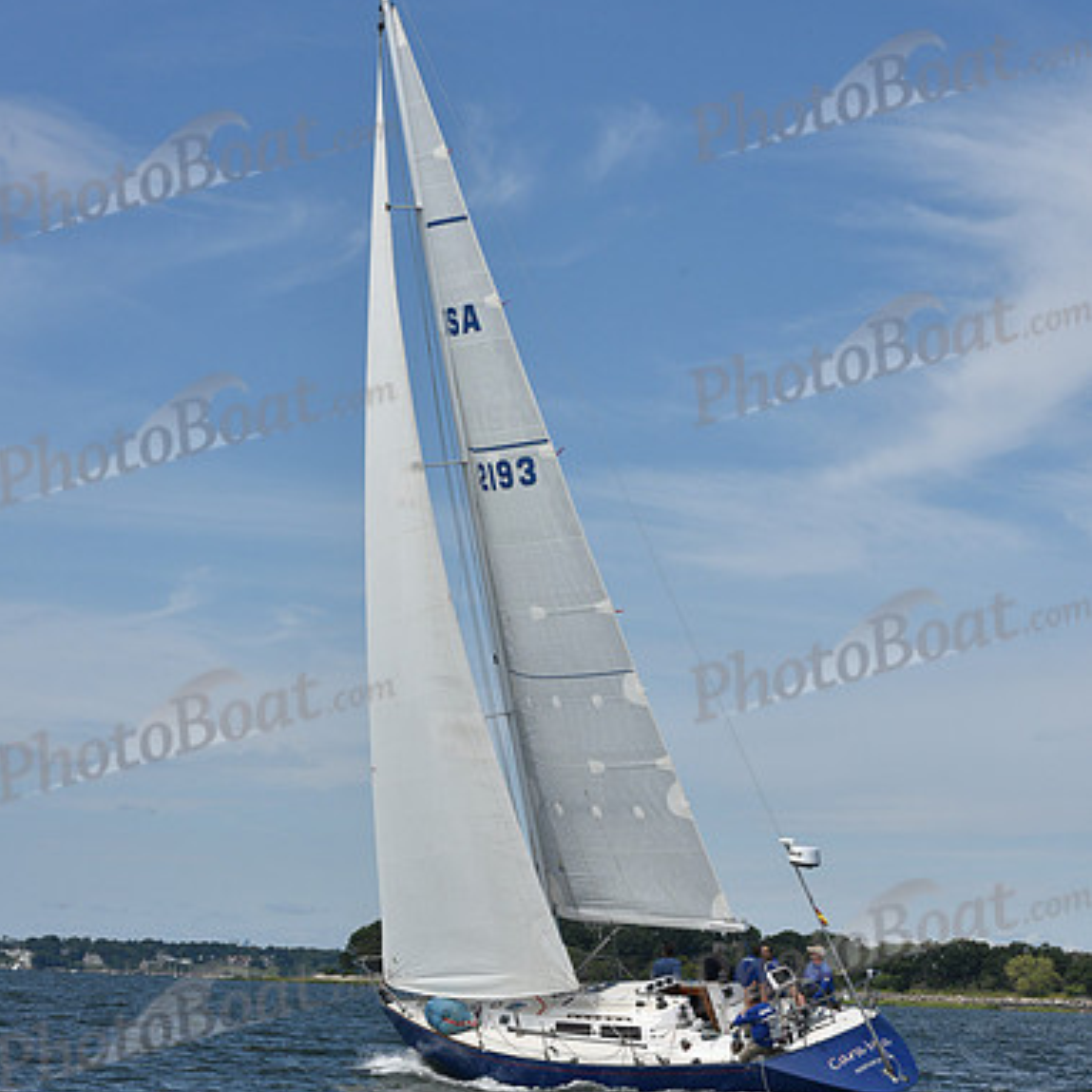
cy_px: 542
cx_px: 543
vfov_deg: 19.3
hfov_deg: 19.3
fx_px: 3212
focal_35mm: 90
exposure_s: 1/1000
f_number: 11
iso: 320
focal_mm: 70
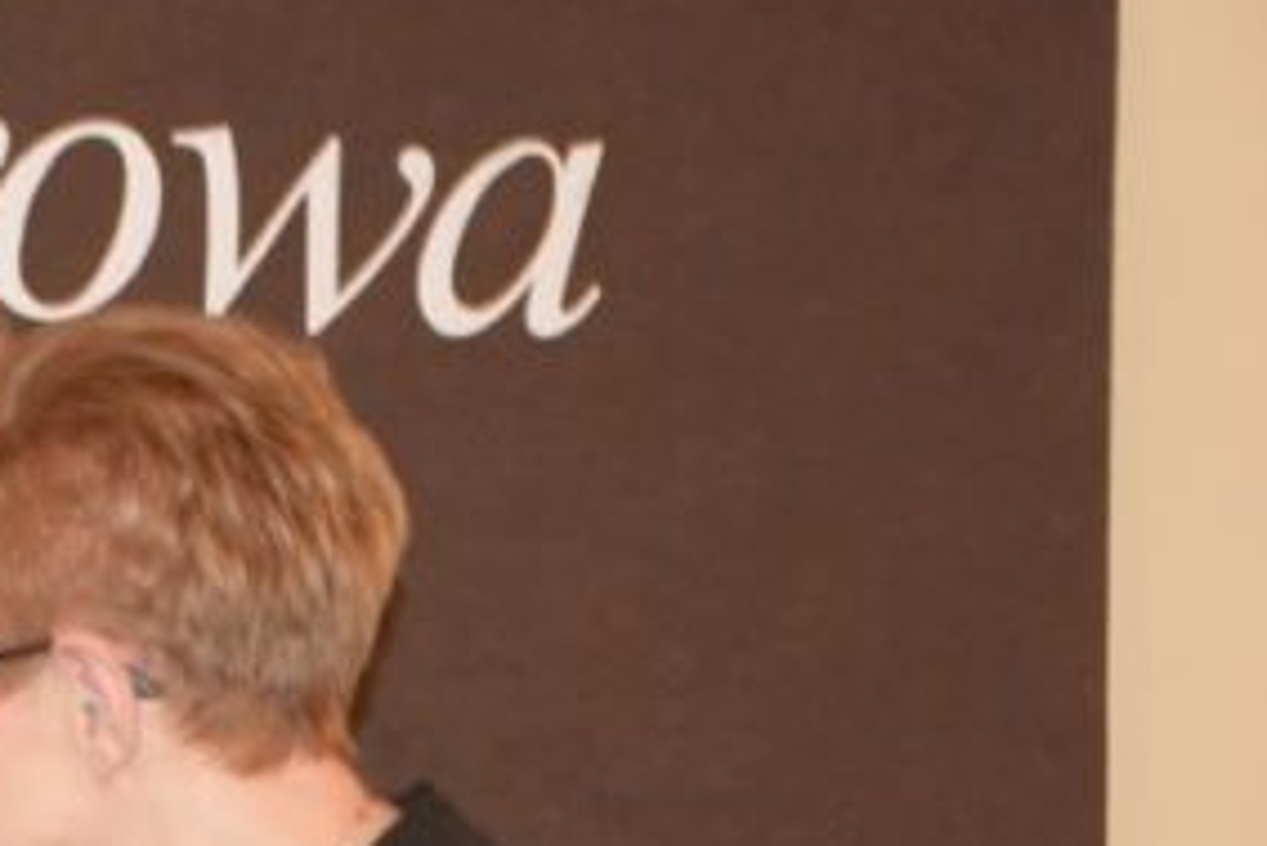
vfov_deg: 5.4
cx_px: -425
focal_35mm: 252
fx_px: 8873
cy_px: 1088
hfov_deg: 8.1
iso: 3200
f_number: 5.3
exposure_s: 1/60
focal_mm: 62
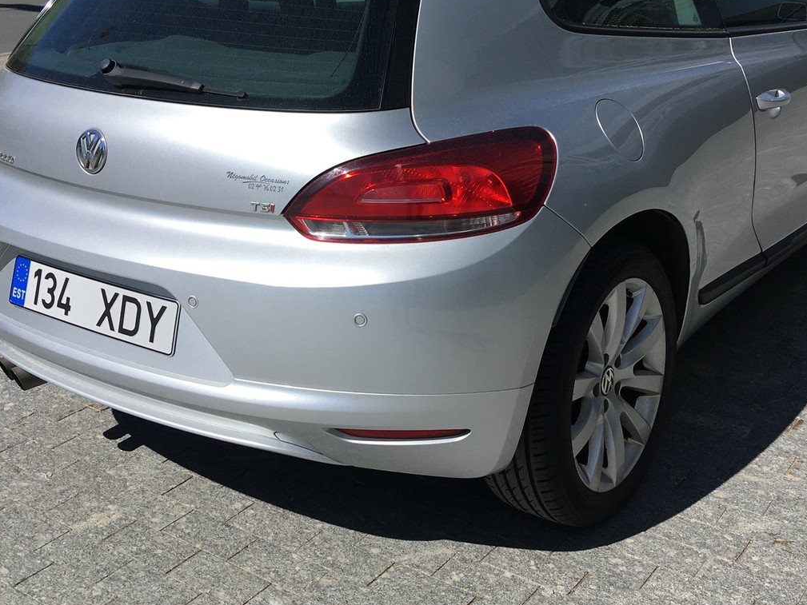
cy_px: 188
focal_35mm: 46
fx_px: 1073
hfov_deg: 41.2
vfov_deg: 31.2
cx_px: 441
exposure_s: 1/2404
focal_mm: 4.15
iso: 25
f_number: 2.2
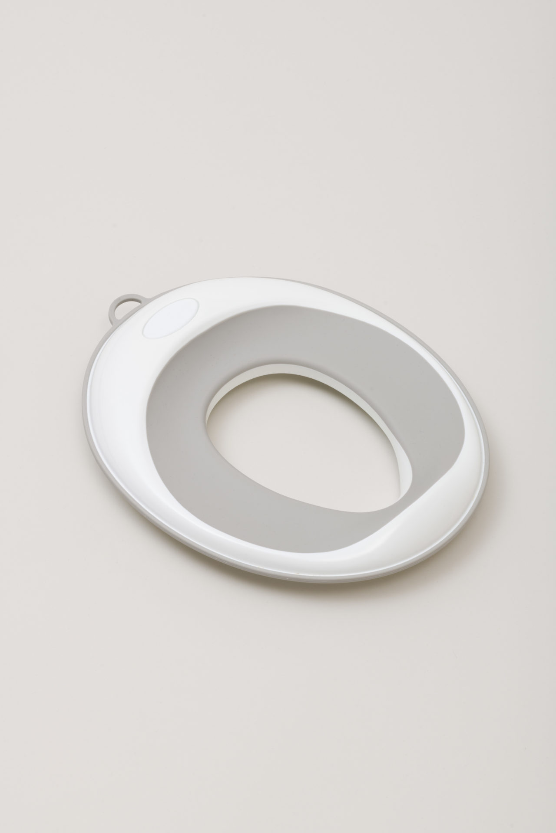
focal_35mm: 105
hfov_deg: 13.0
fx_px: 2432
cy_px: 416
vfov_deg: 19.5
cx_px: 278
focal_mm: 105
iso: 64
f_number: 16
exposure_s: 1/200
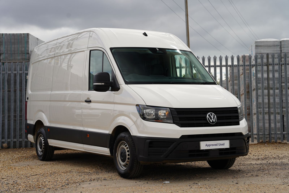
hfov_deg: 31.4
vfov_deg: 21.2
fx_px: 514
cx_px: 144
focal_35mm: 64
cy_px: 96
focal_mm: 64.1
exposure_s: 1/320
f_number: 5
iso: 100
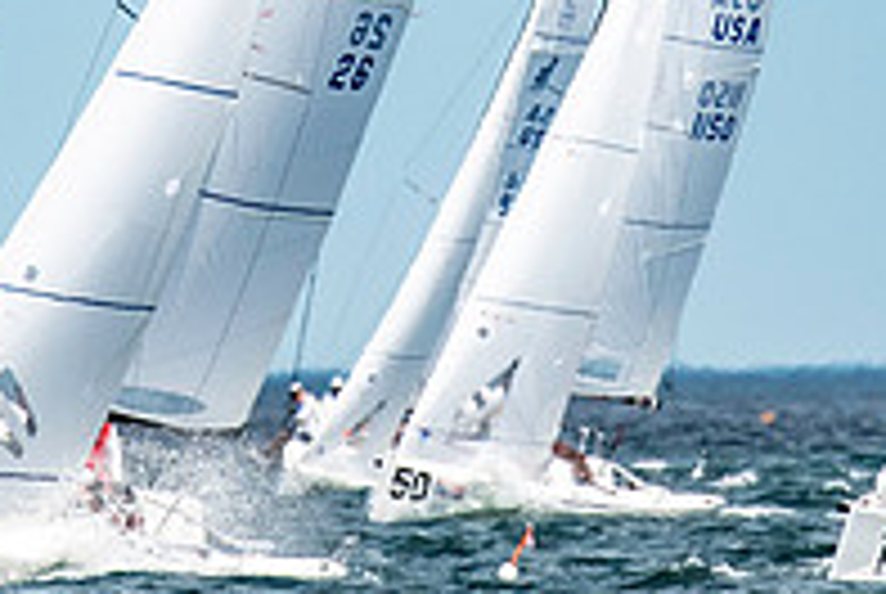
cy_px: -40
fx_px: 36898
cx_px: 416
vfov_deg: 0.9
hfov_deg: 1.4
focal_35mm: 1497
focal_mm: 300
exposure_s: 1/5000
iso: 500
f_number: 5.6
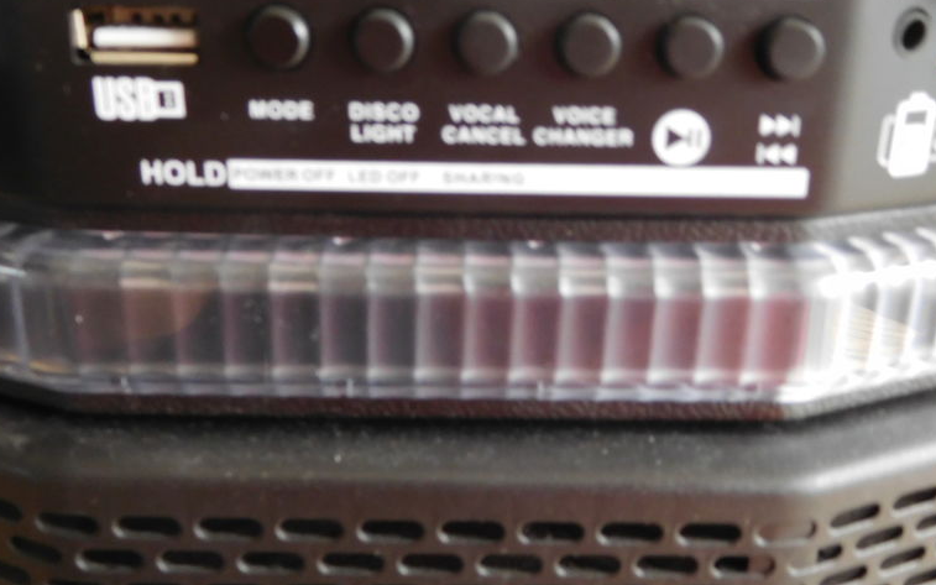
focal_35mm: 35
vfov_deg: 35.9
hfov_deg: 55.3
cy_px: 199
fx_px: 893
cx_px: 502
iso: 280
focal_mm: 4.5
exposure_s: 1/30
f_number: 3.4
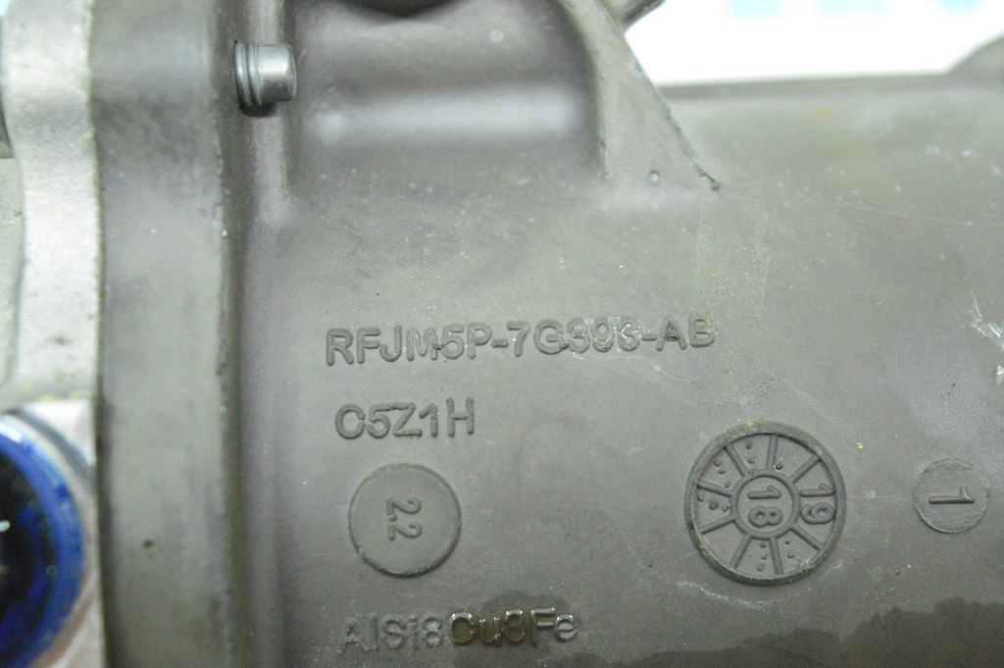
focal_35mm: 82
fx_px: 2299
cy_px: 334
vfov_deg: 16.5
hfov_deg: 24.6
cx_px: 502
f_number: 6.3
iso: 6400
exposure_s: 1/100
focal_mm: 55
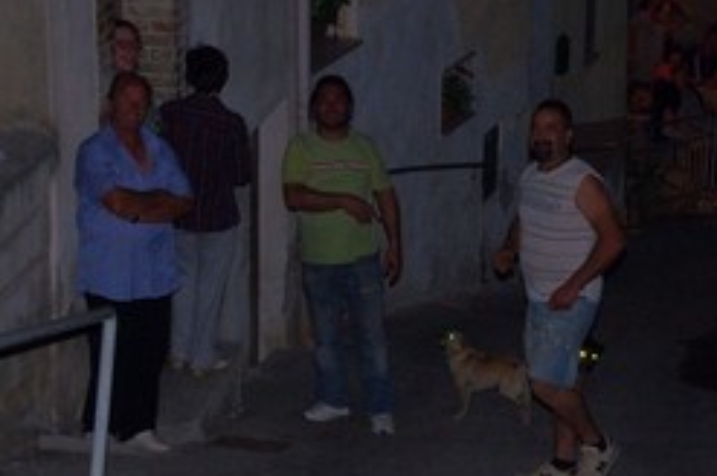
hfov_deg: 12.7
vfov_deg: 8.5
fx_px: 3203
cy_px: 132
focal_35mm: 161
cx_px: 563
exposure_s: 1/60
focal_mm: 53
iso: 1600
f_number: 6.3
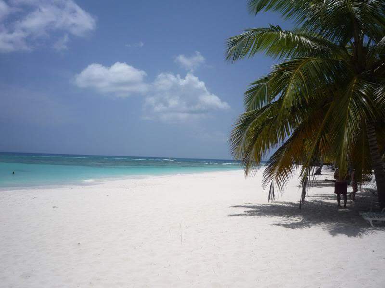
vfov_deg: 44.2
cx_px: 192
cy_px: 144
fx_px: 356
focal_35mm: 32
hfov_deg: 56.8
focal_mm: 5.2
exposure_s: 1/800
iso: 100
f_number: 6.3
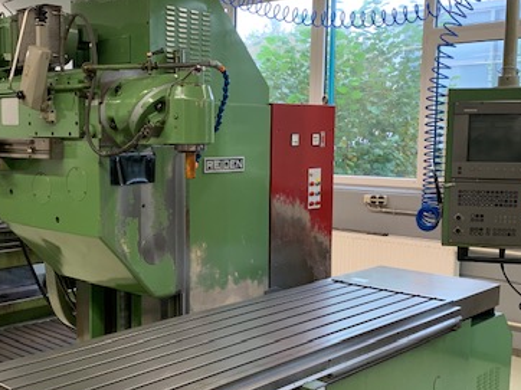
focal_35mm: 46
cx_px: 207
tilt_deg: -5.3
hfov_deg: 41.1
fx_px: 692
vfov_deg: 31.4
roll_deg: -0.3
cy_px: 225
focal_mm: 4.25
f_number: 1.8
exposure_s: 1/50
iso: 80
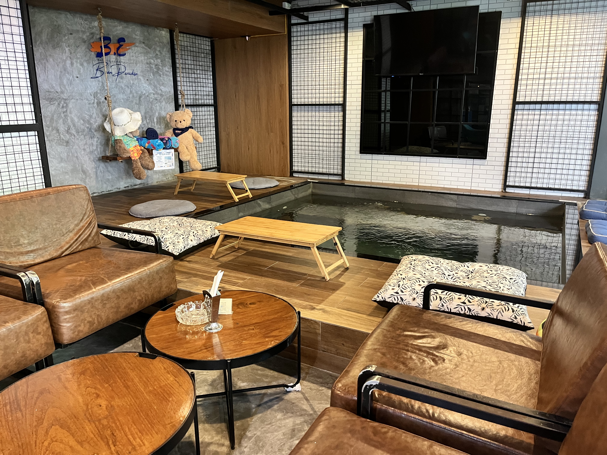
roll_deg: +0.7
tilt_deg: -15.4
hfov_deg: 67.3
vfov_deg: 53.1
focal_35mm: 26
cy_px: 228
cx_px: 304
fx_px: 456
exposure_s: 1/33
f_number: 1.6
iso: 400
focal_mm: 5.1
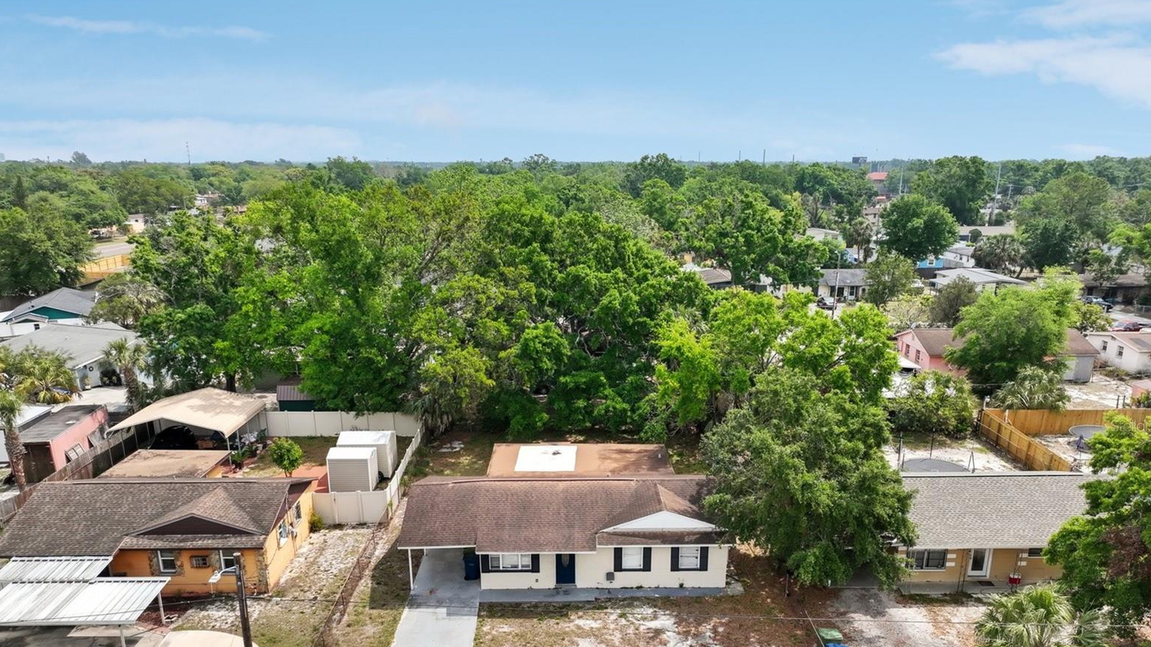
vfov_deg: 42.4
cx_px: 586
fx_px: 824
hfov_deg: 69.9
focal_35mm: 27
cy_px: 426
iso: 400
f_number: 2.8
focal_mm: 12.3
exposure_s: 1/6400
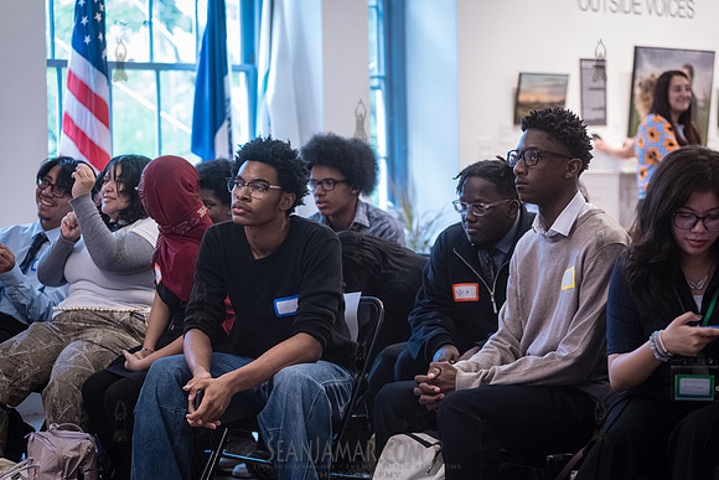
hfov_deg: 23.6
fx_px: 1718
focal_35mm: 86
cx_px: 360
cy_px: 240
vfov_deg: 15.9
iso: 5000
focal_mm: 86
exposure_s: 1/200
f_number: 3.5
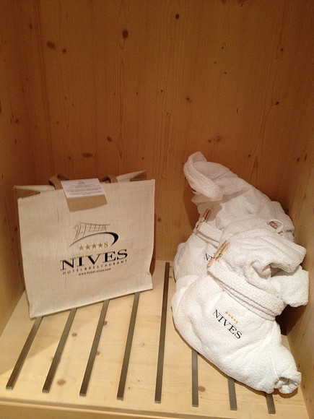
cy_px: 210
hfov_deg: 40.7
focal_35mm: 35
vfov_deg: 52.6
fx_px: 423
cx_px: 157
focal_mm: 4.28
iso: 250
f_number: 2.4
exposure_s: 1/20
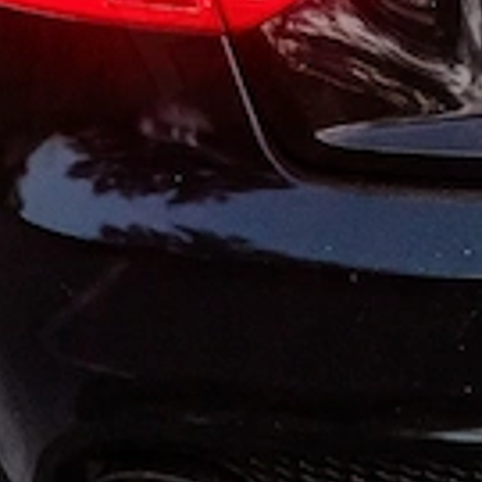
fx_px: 3466
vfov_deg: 7.8
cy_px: -314
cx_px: 898
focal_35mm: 220
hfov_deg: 7.7
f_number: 3.2
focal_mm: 35
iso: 4000
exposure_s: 1/100
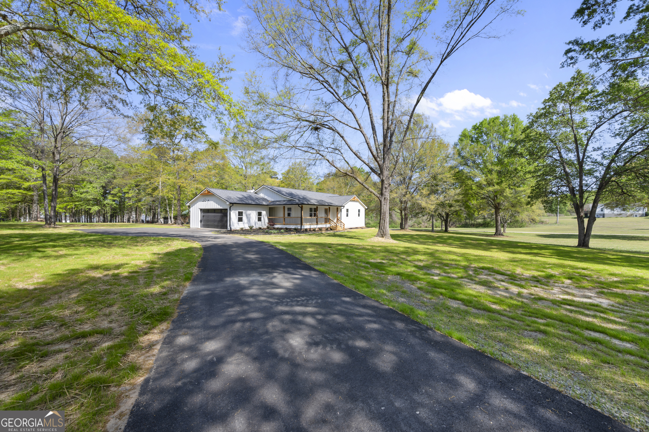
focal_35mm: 14
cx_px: 324
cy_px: 216
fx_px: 252
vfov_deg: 81.2
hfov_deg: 104.3
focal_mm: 14
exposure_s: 1/40
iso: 100
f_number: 8
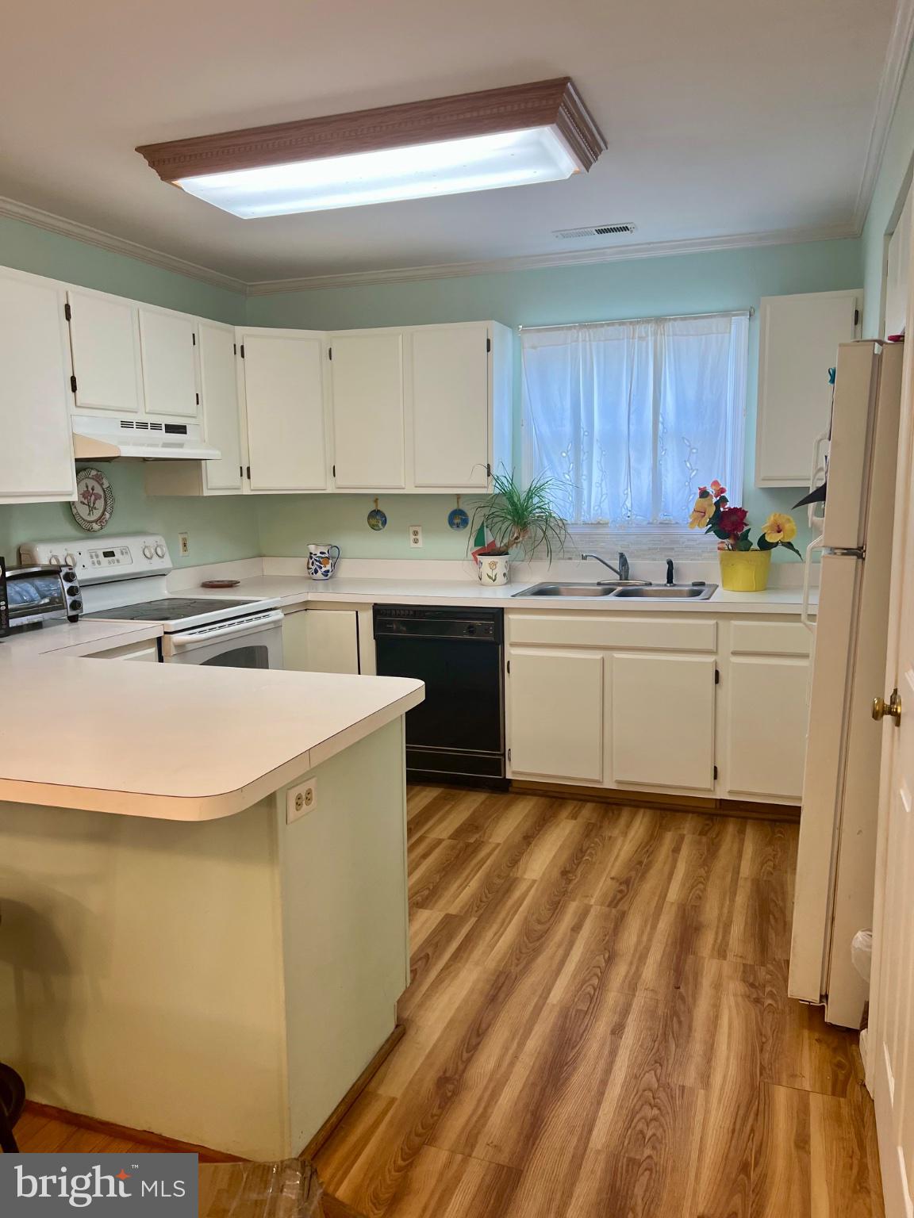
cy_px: 609
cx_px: 457
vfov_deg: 67.3
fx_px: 915
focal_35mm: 26
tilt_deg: -8.2
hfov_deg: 53.1
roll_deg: +0.6
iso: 100
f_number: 1.5
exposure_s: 1/120
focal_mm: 5.7
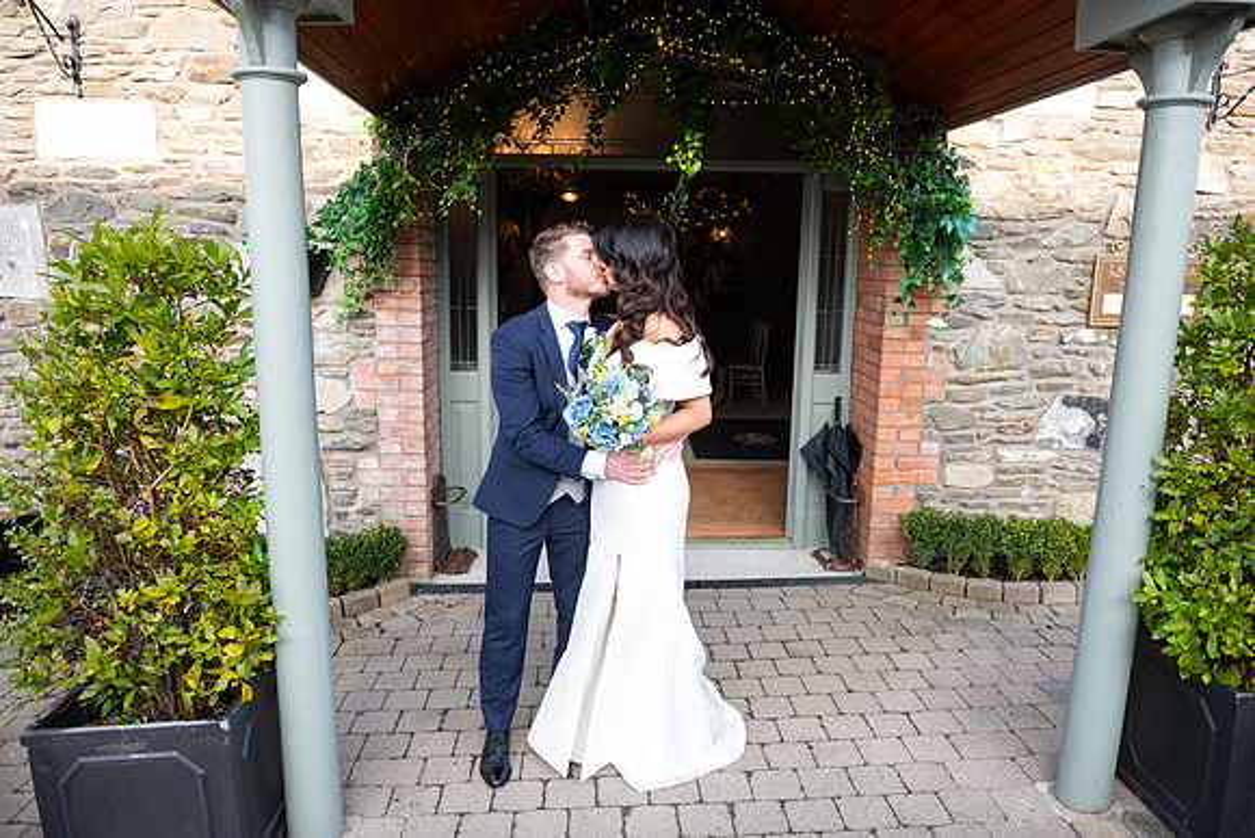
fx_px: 837
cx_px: 628
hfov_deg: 73.7
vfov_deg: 53.2
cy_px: 419
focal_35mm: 24
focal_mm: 24
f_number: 3.5
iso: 100
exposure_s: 1/160
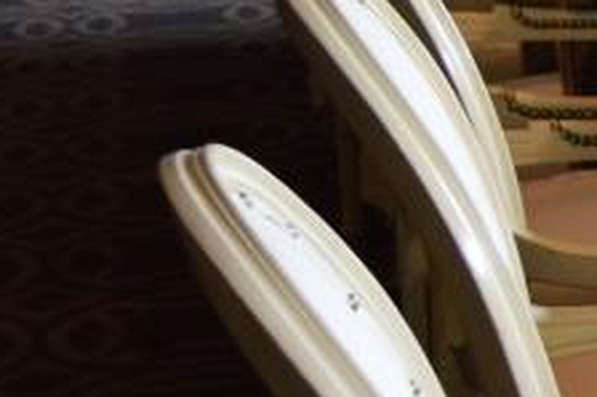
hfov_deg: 8.8
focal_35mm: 201
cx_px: 1642
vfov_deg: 6.8
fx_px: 3331
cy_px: 176
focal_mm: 20
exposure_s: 1/8
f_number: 3.5
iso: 100
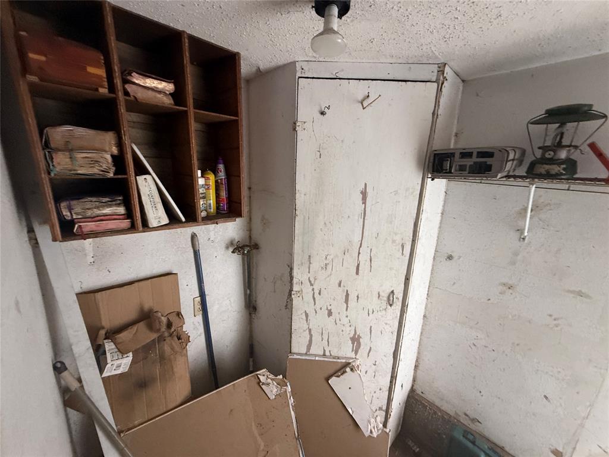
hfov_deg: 102.1
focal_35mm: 14
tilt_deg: -12.1
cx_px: 304
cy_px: 228
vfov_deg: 85.7
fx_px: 246
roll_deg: -1.4
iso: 320
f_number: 2.2
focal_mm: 2.22
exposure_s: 1/82
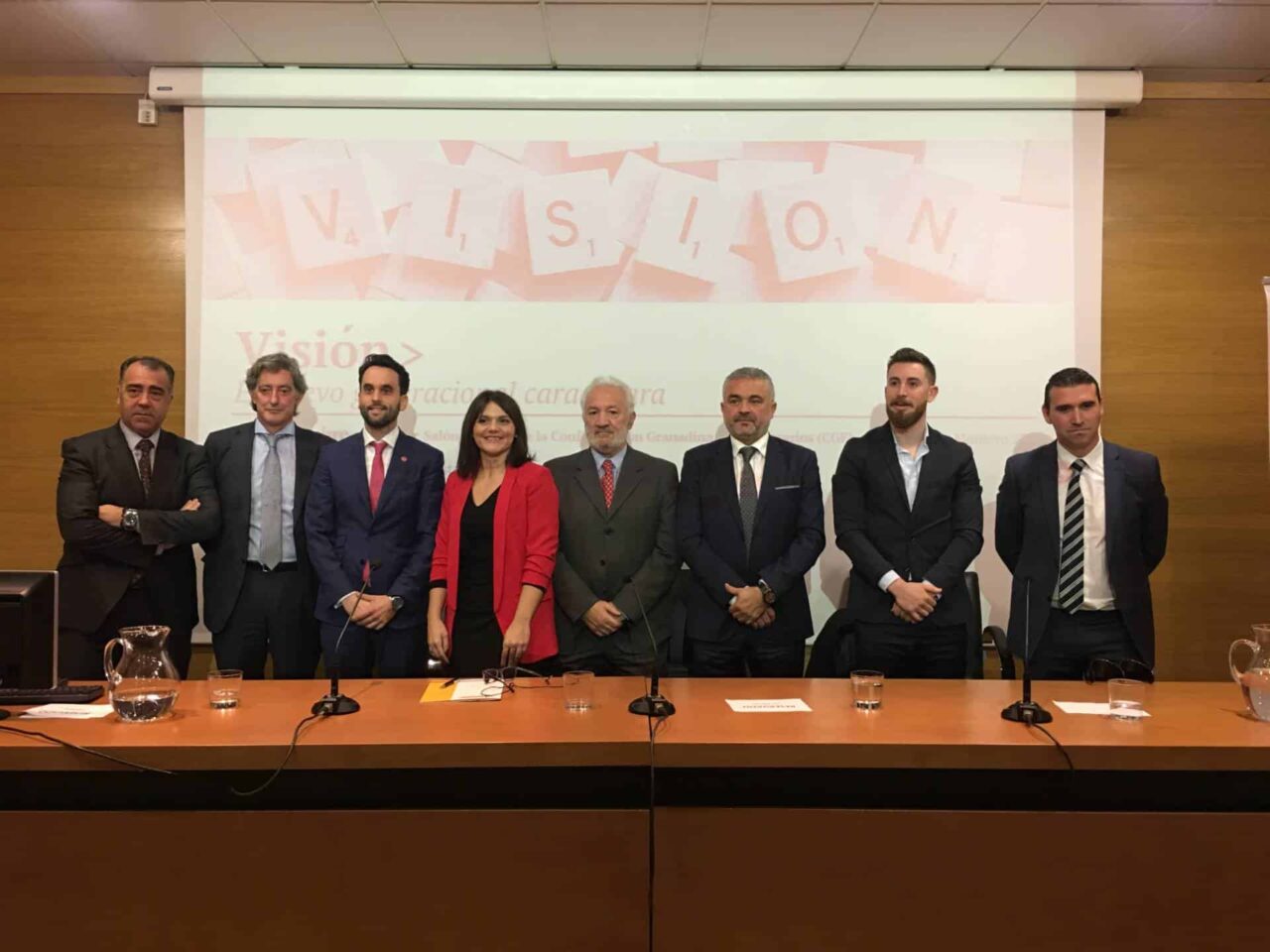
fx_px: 1064
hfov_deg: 61.7
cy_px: 476
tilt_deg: +0.4
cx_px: 635
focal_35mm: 29
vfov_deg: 48.2
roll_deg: -0.6
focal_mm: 4.15
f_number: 2.2
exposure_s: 1/17
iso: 80
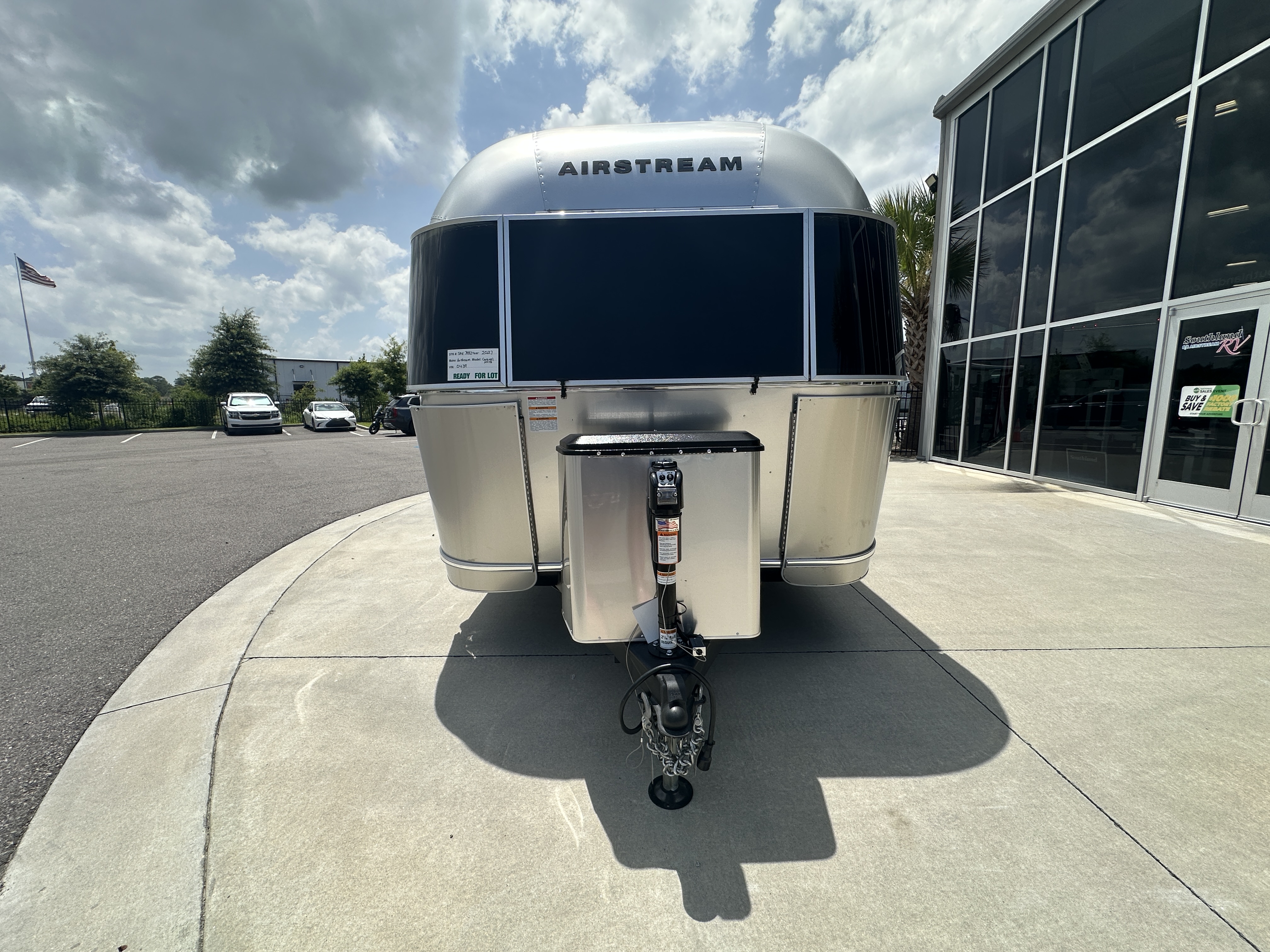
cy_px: 476
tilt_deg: -7.2
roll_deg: -0.3
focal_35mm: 14
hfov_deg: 102.1
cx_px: 635
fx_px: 514
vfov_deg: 85.7
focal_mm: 2.22
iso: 50
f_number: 2.2
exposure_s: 1/2353
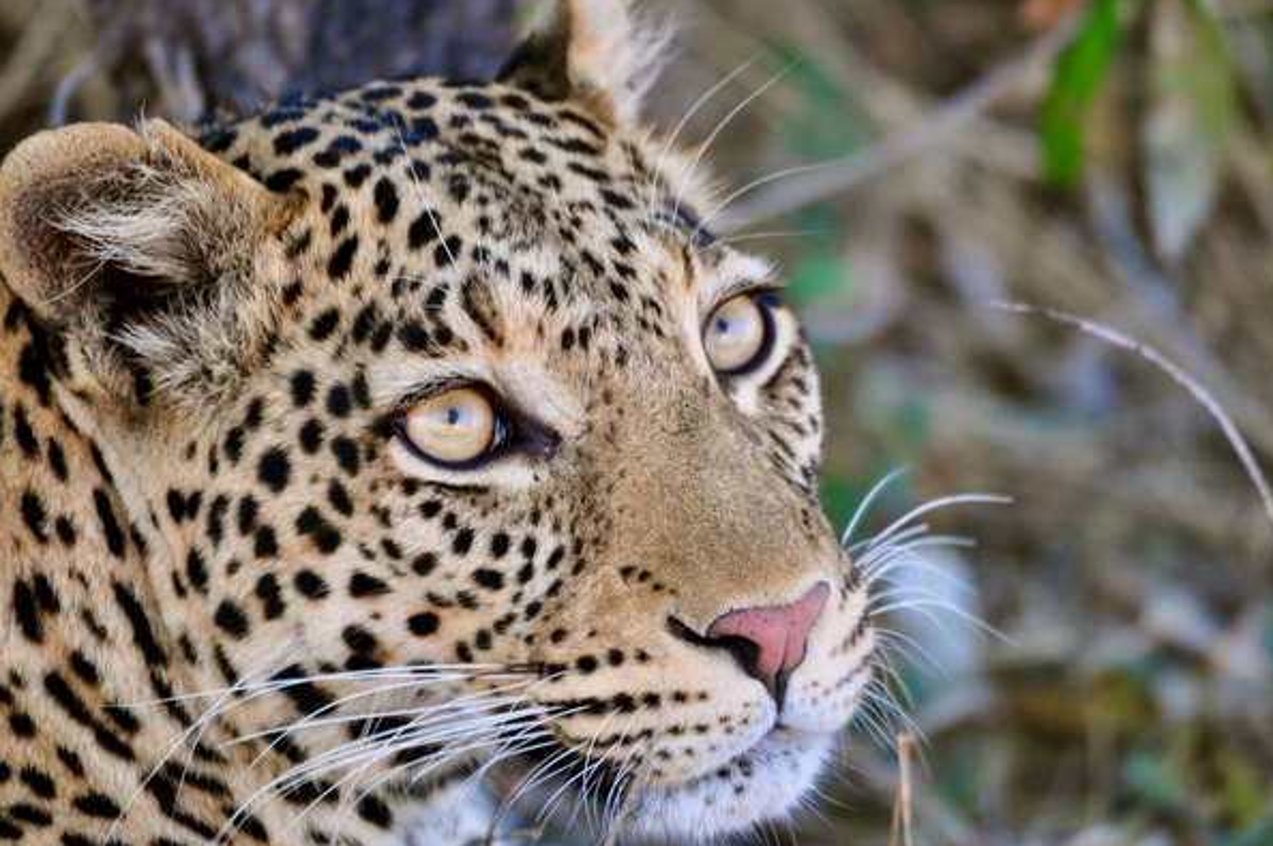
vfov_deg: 1.8
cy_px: 423
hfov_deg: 2.7
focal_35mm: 758
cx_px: 639
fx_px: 26781
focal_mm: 500
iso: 200
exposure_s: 1/60
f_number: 6.3
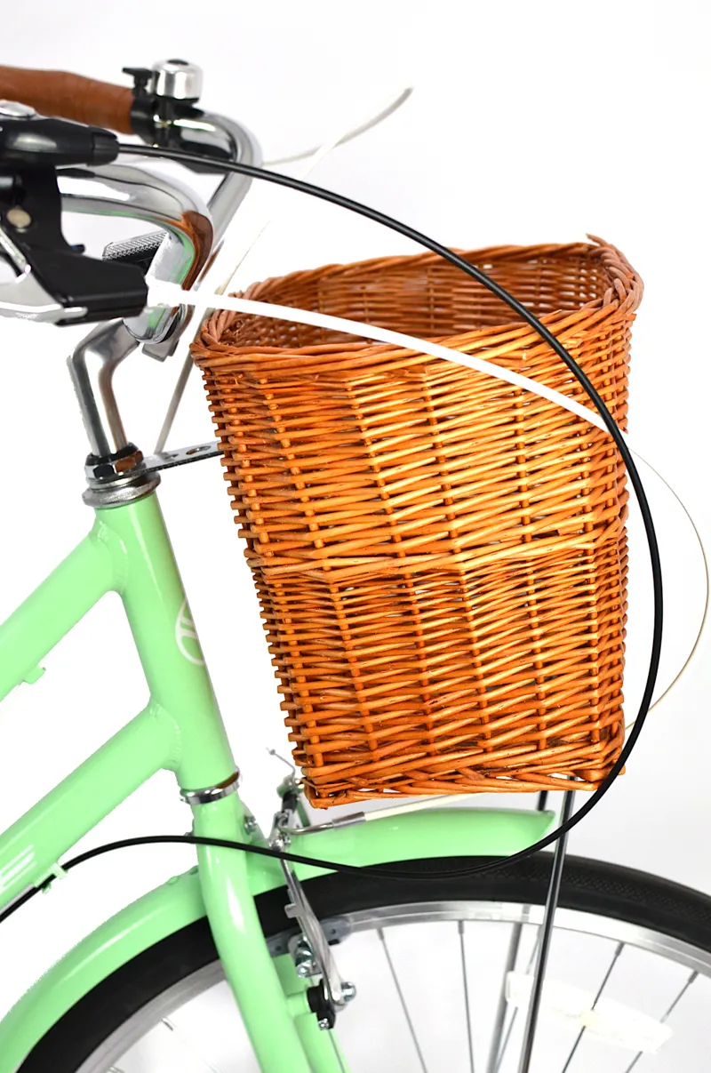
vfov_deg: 37.9
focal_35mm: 52
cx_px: 356
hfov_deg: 25.7
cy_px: 536
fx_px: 1561
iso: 640
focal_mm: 35
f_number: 4.5
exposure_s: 1/160
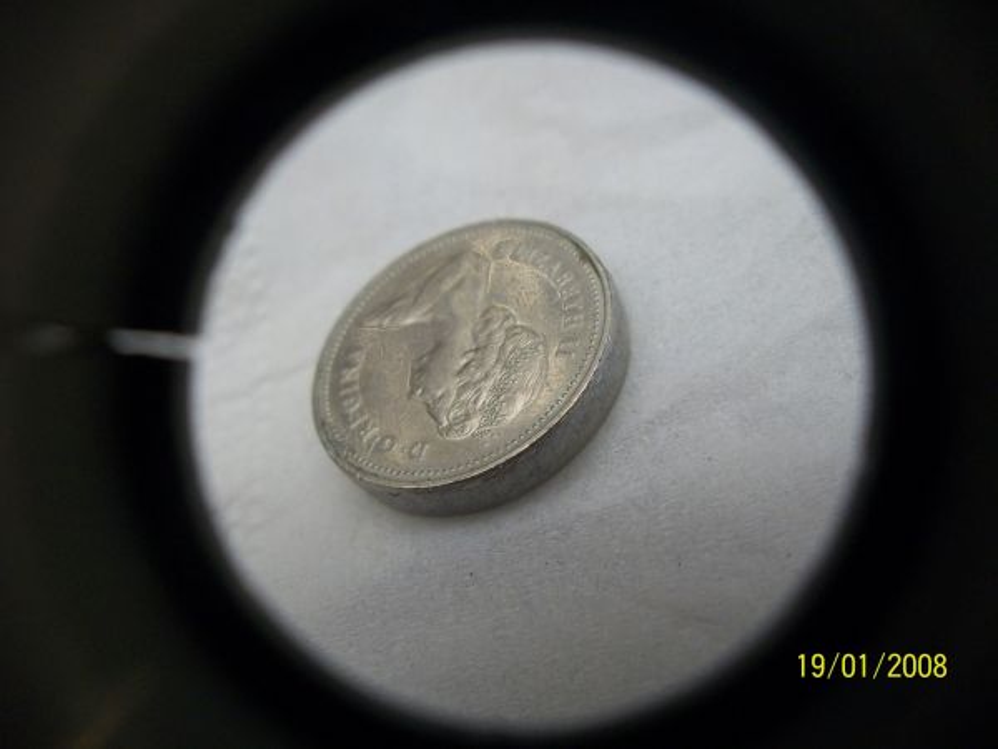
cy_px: 374
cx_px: 499
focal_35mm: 32
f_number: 2.9
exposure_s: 1/40
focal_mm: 5.7
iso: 160
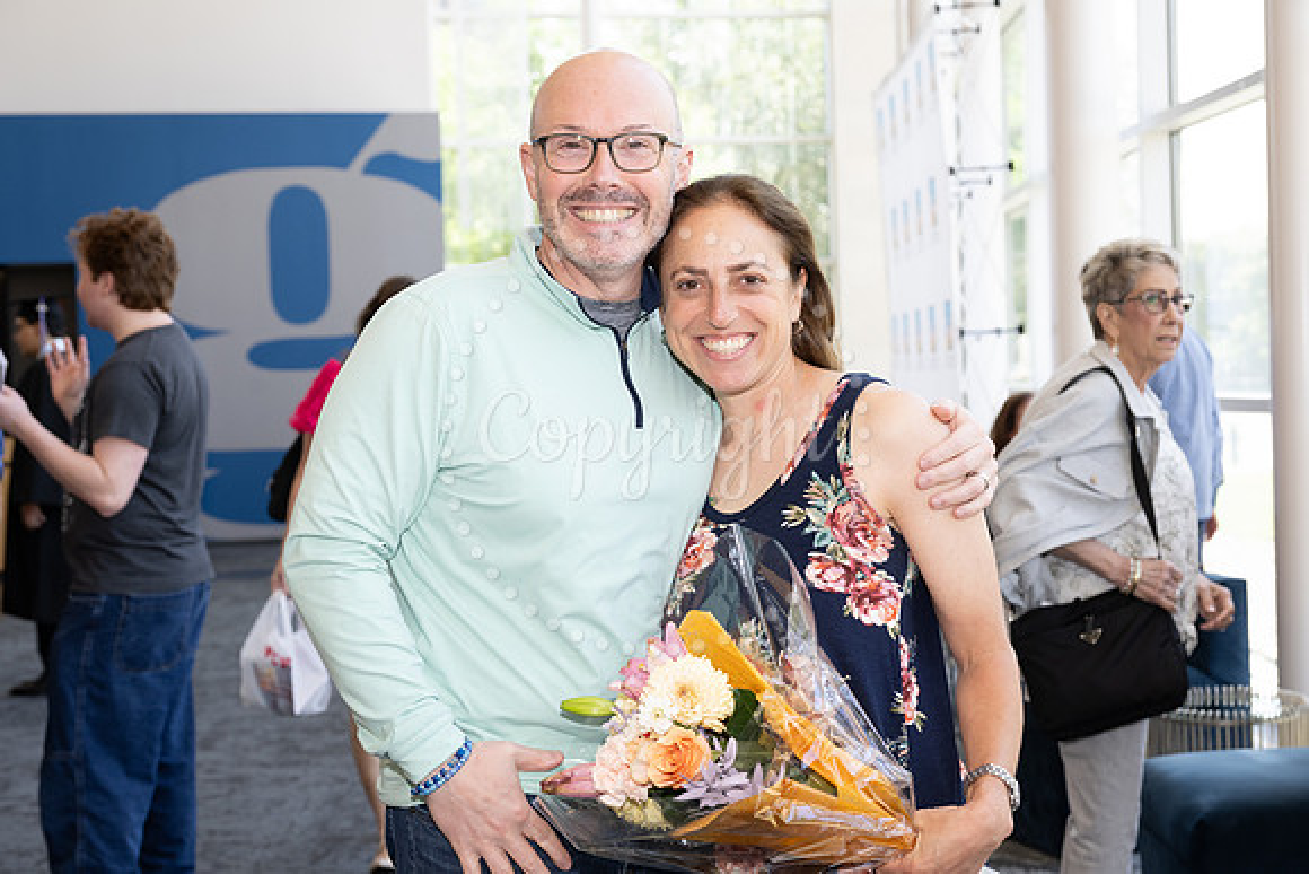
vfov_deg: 25.5
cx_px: 654
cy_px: 437
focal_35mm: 53
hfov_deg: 37.5
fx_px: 1927
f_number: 5.6
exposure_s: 1/200
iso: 800
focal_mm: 53
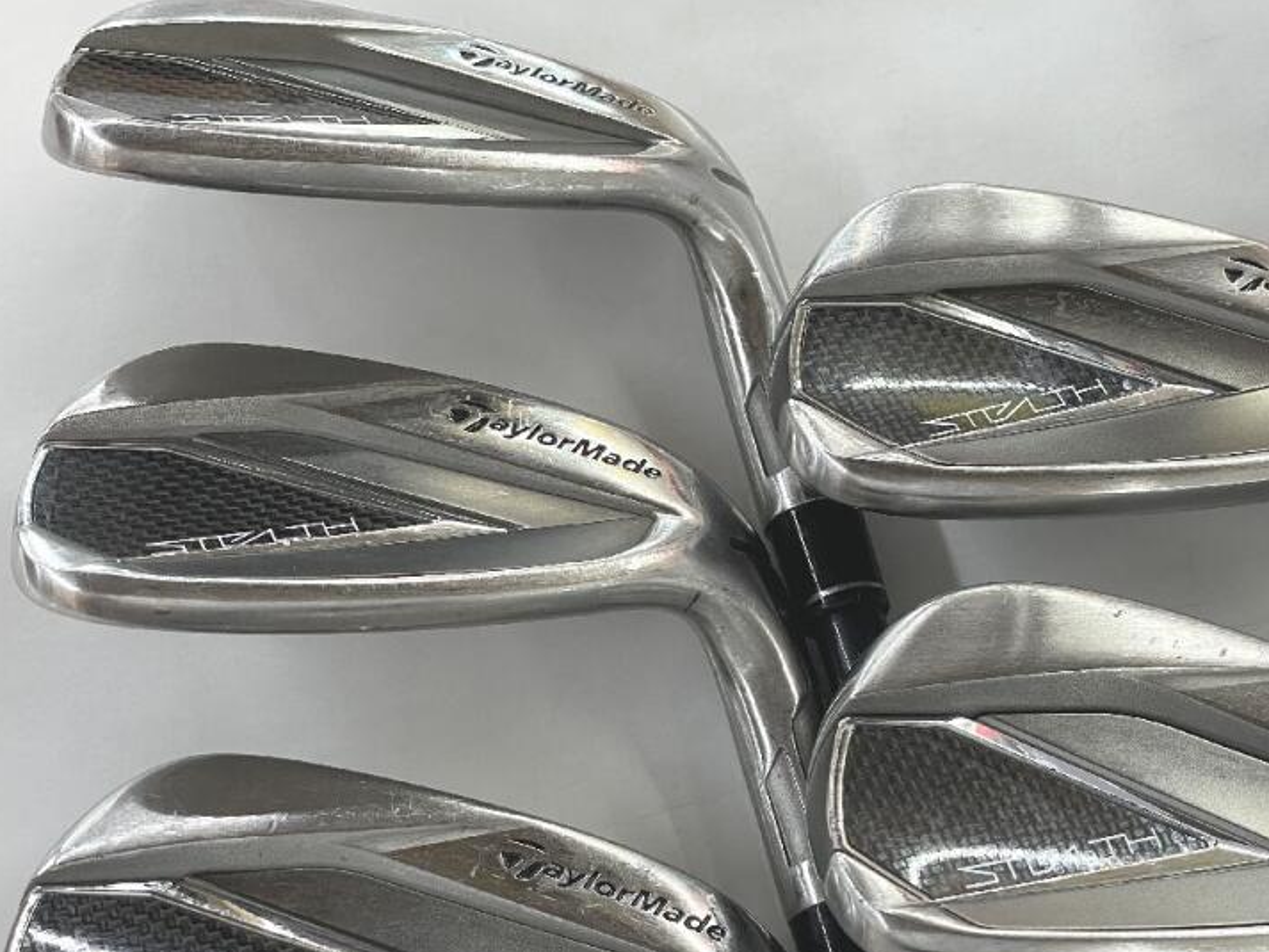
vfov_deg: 21.0
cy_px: 566
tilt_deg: -66.0
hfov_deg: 27.7
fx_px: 2567
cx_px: 758
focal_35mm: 70
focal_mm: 6
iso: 160
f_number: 2
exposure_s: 1/120
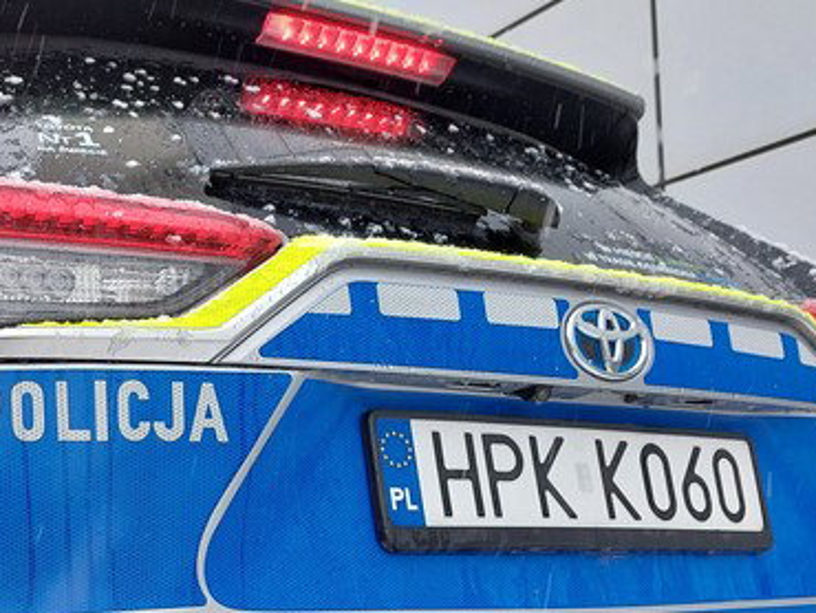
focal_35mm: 54
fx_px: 1274
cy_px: 587
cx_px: 141
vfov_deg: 25.9
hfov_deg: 34.2
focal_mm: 5.23
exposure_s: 1/100
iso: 50
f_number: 1.8
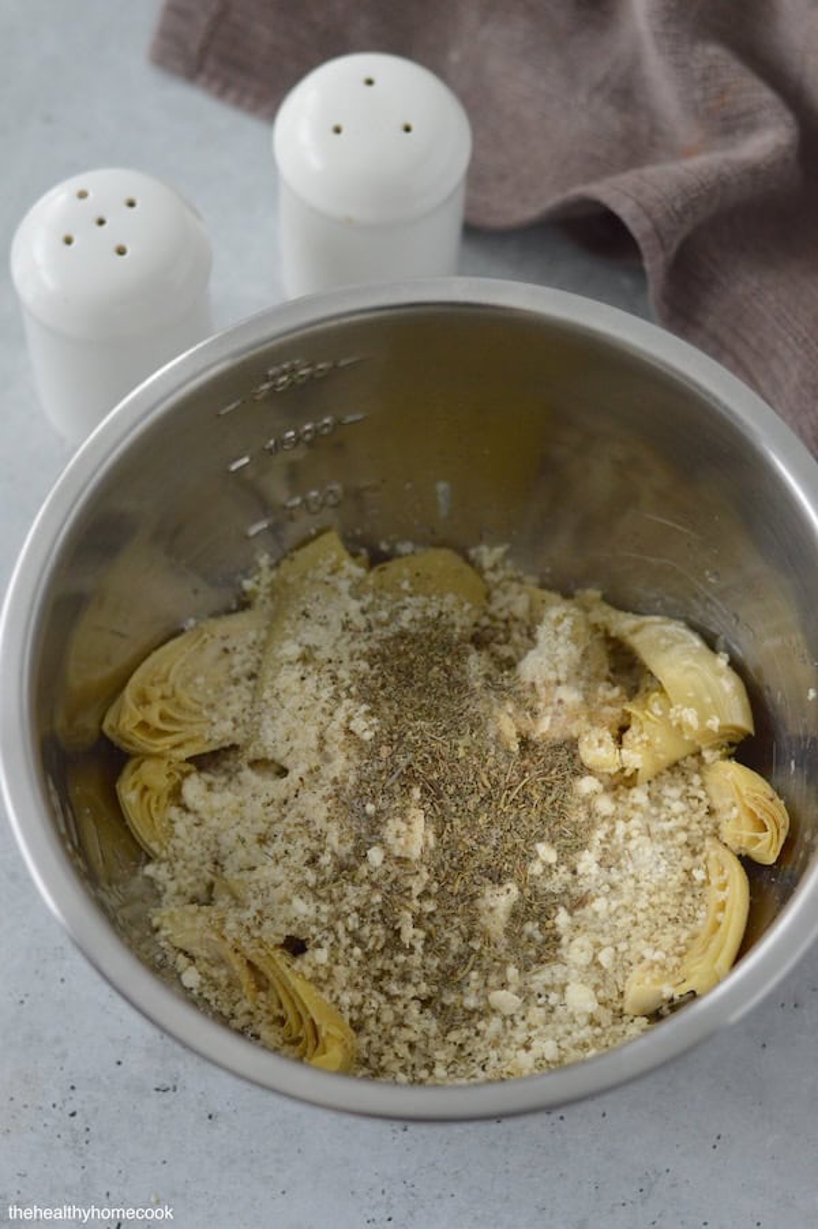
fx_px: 2560
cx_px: 409
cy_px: 614
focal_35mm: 75
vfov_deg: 27.0
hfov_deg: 18.2
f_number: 2.8
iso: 1250
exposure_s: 1/500
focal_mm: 50
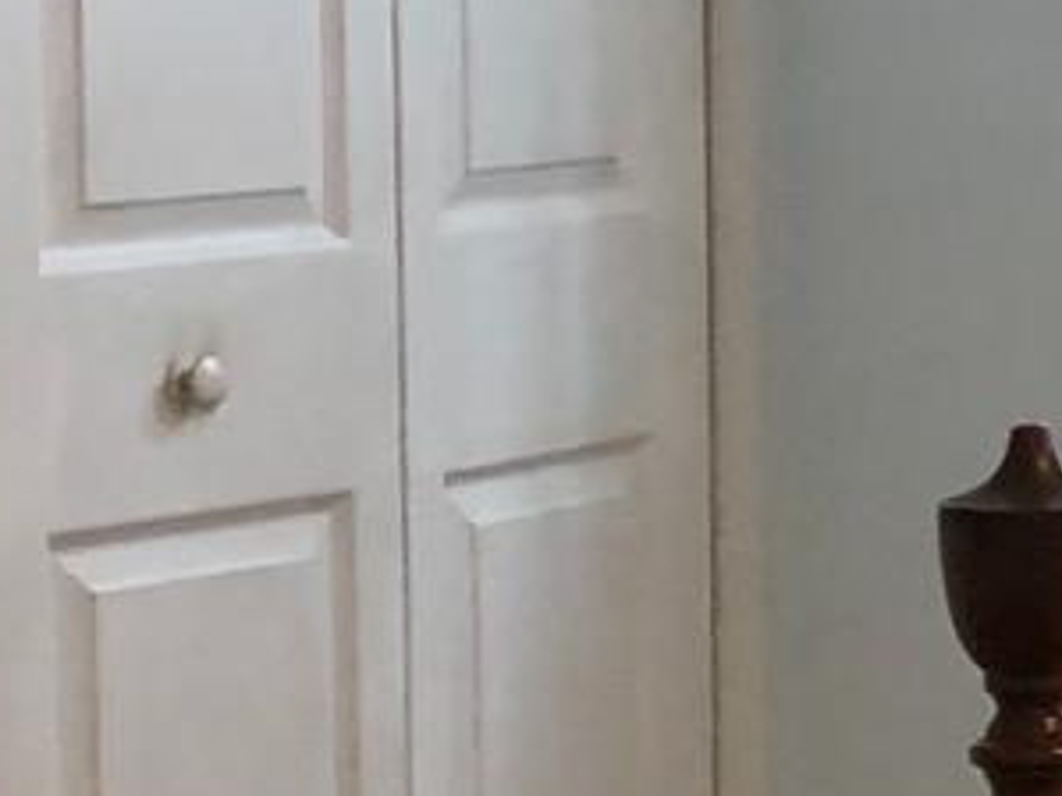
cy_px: 323
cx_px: 3023
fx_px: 5888
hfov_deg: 8.8
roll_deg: -0.4
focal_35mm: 192
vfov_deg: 7.7
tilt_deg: -4.8
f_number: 1.8
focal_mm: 4
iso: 32
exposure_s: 1/24
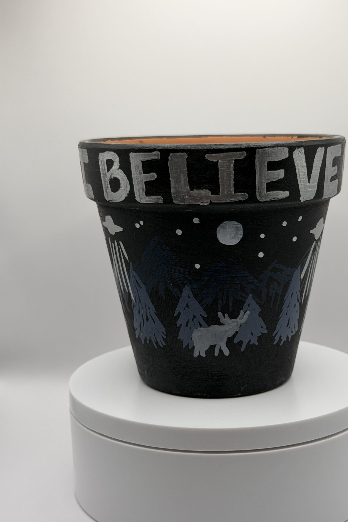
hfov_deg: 24.1
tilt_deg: -12.0
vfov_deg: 35.6
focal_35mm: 56
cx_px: 213
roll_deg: -0.1
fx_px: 812
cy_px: 293
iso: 80
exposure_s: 1/810
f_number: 1.78
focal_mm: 6.76
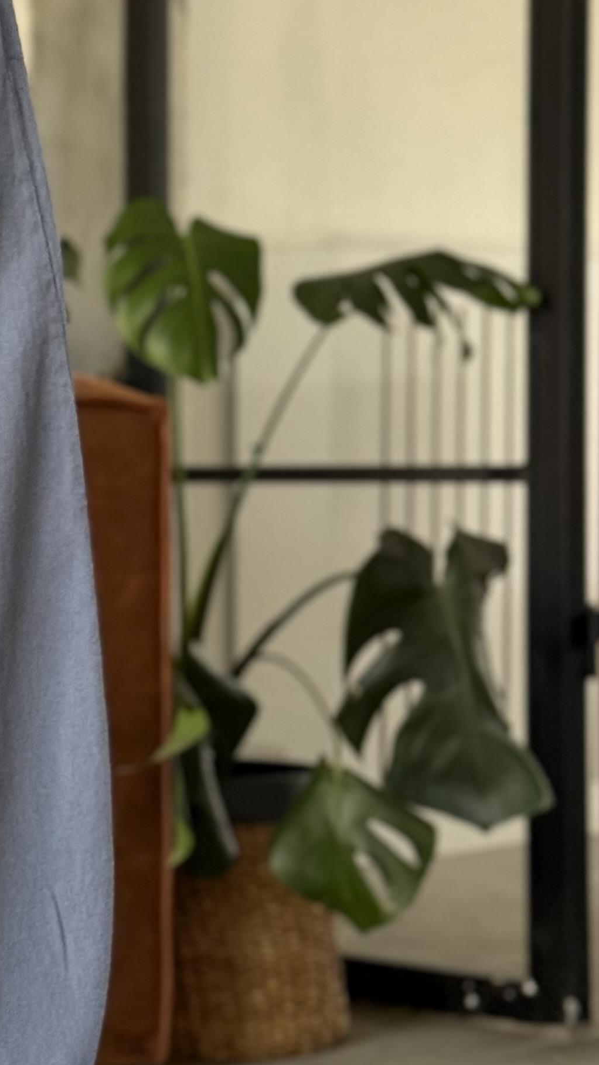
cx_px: -282
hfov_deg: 10.1
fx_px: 3277
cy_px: 579
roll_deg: +0.6
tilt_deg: -2.1
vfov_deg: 18.5
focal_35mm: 116
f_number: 1.78
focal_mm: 6.76
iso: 250
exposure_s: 1/60
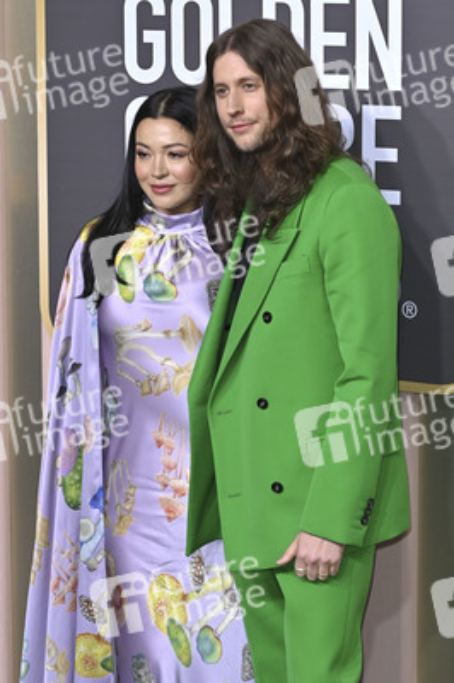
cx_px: 227
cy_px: 342
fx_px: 1781
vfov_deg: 21.7
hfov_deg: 14.5
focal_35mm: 94
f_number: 8
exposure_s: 1/200
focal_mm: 94
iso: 320
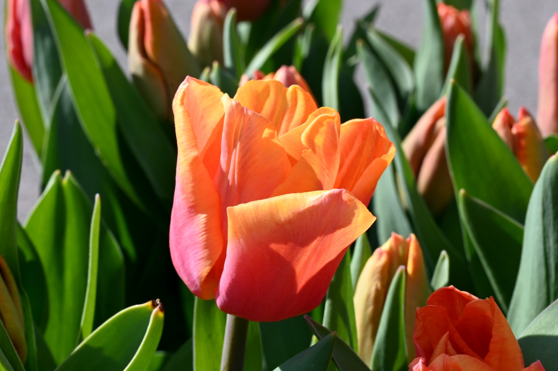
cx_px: 281
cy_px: 189
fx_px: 744
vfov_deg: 28.1
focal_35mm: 48
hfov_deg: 41.1
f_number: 16
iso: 110
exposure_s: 1/60
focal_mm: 47
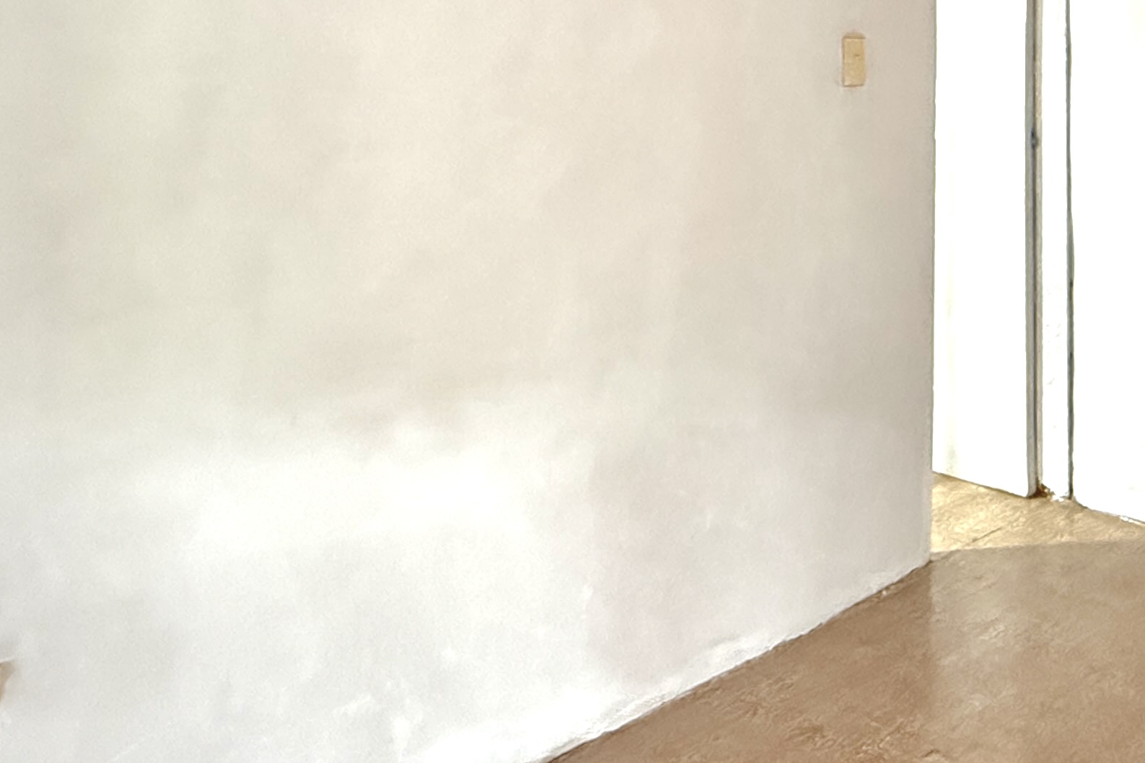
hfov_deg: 46.9
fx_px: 1177
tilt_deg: -0.8
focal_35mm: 37
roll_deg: -0.2
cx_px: 1022
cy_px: 75
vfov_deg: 34.0
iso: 1600
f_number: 2.2
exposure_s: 1/39
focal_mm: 2.22
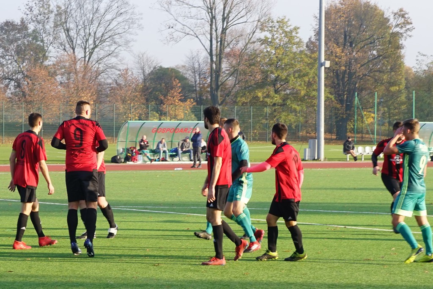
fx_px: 986
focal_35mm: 82
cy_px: 144
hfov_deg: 24.8
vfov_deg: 16.7
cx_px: 216
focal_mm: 55
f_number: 7.1
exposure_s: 1/100
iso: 100
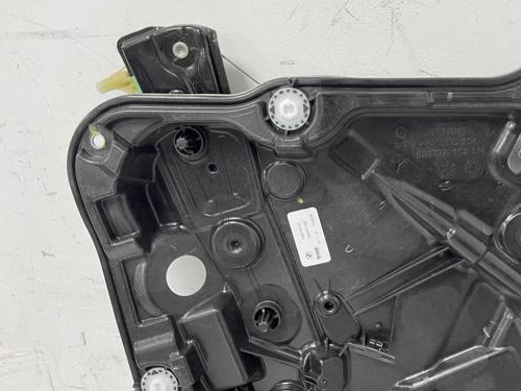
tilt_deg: -18.5
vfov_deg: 44.1
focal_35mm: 32
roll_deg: +3.7
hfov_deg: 56.4
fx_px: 482
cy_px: 176
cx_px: 312
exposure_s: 1/50
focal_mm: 5.1
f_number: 1.6
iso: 100
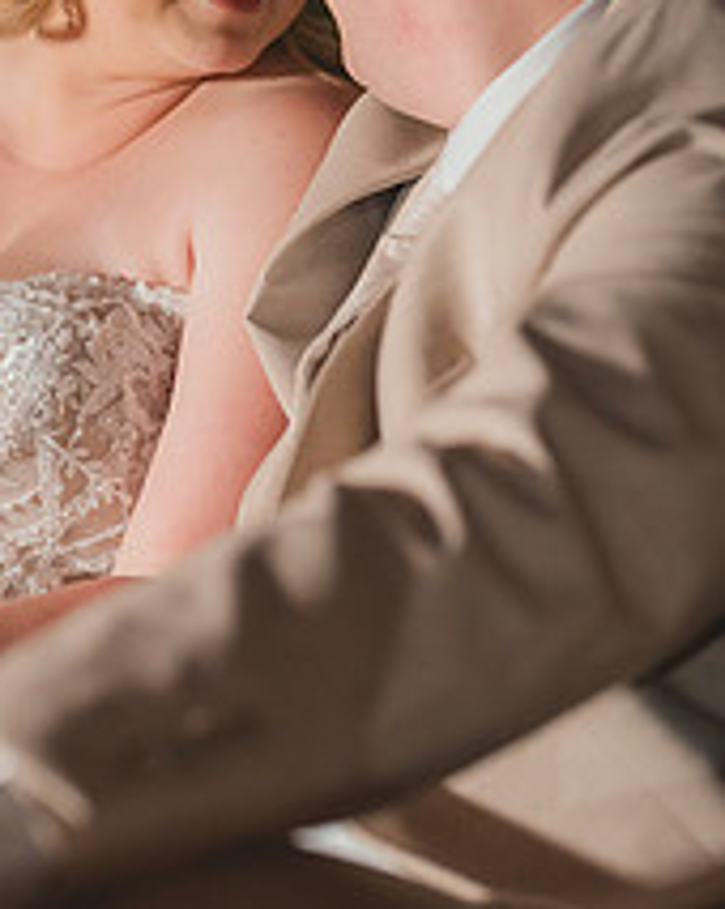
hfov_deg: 12.0
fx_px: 3438
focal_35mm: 128
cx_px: 90
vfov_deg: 15.0
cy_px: 292
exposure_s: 1/100
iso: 1000
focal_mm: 50
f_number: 1.8
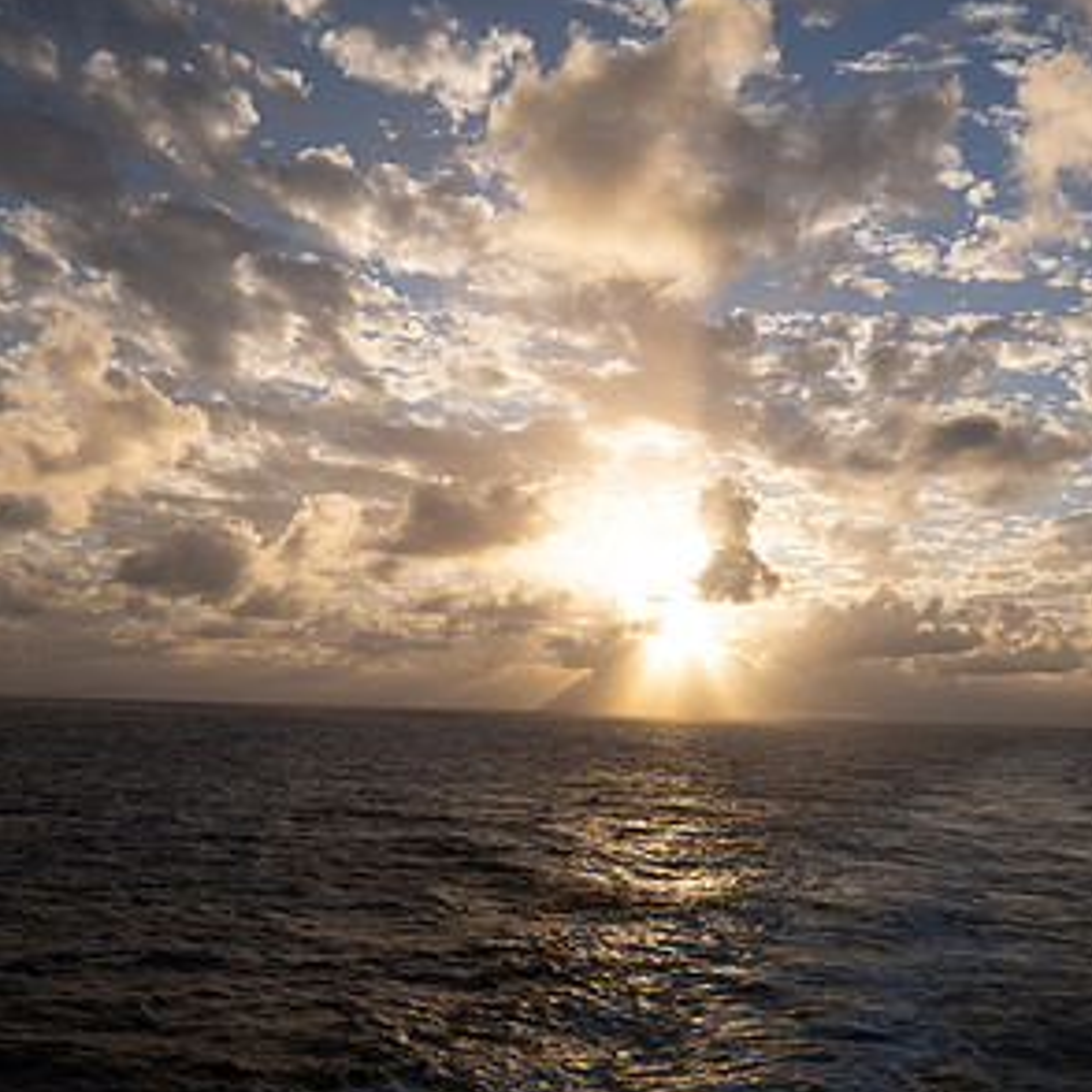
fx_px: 1392
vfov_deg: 42.8
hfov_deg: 42.8
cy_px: 583
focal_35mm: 39
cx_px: 550
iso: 125
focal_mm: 30
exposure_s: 1/100
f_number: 13
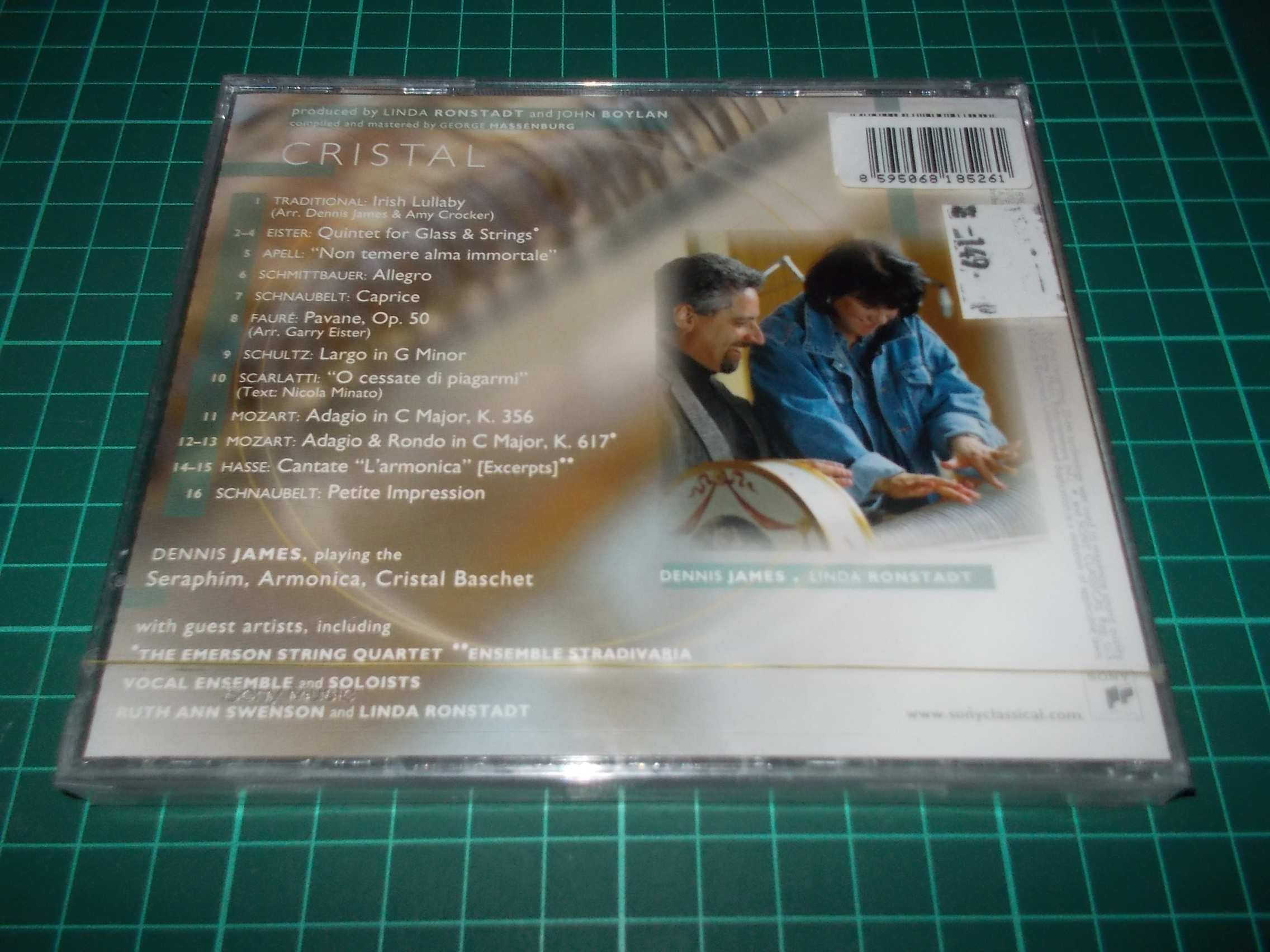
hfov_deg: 61.7
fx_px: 1064
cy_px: 476
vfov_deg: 48.2
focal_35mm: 29
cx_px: 635
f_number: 3.3
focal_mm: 4.1
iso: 200
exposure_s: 1/30
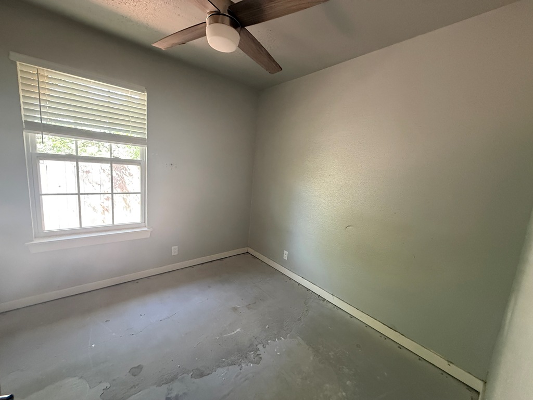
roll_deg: -4.0
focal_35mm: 14
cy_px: 200
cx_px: 266
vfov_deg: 85.7
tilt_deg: -8.9
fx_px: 216
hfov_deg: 102.1
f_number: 2.2
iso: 640
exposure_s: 1/60
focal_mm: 2.22
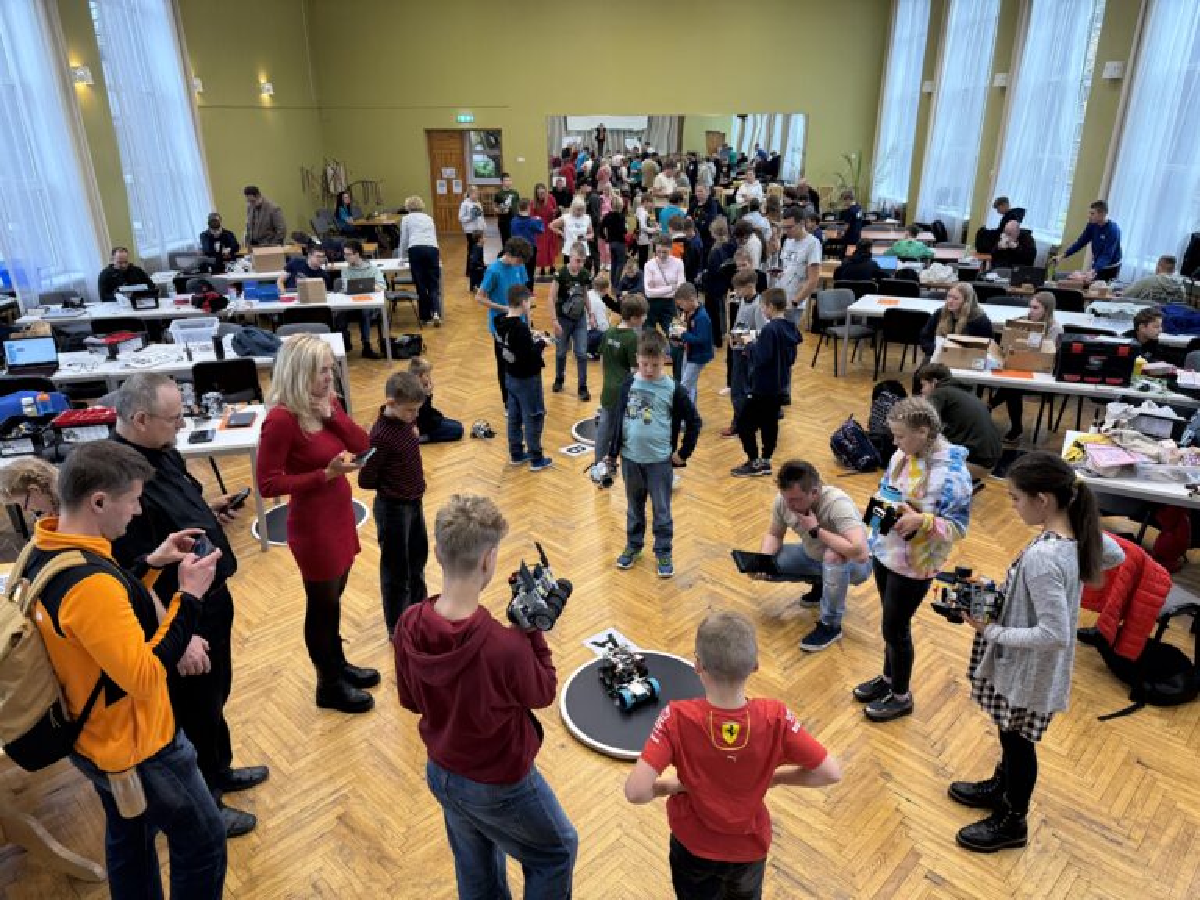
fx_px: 832
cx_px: 600
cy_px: 450
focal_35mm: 24
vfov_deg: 56.8
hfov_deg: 71.6
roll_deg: +0.1
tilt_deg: -21.4
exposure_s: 1/100
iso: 125
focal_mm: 6.76
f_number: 1.78
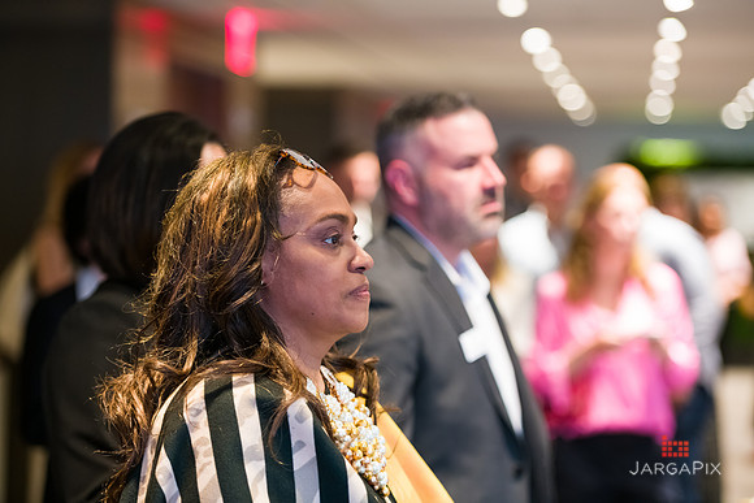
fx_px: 2430
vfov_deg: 11.8
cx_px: 377
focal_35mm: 116
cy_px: 252
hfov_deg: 17.6
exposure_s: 1/80
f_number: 3.2
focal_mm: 116
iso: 1600
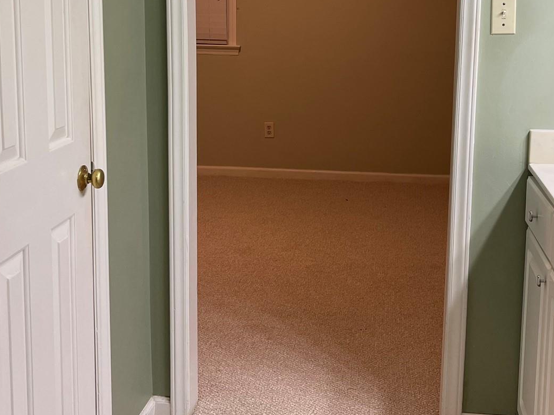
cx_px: 306
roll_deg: +0.7
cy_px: 113
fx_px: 784
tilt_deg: -9.4
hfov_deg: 38.9
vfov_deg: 29.3
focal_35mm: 49
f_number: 1.6
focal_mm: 5.1
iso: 125
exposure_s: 1/120
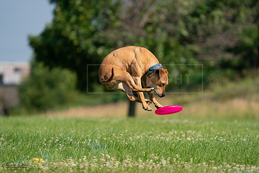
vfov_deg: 3.5
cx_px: 130
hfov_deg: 5.2
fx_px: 2835
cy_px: 86
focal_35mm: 394
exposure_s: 1/4000
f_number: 6.3
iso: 800
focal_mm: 394
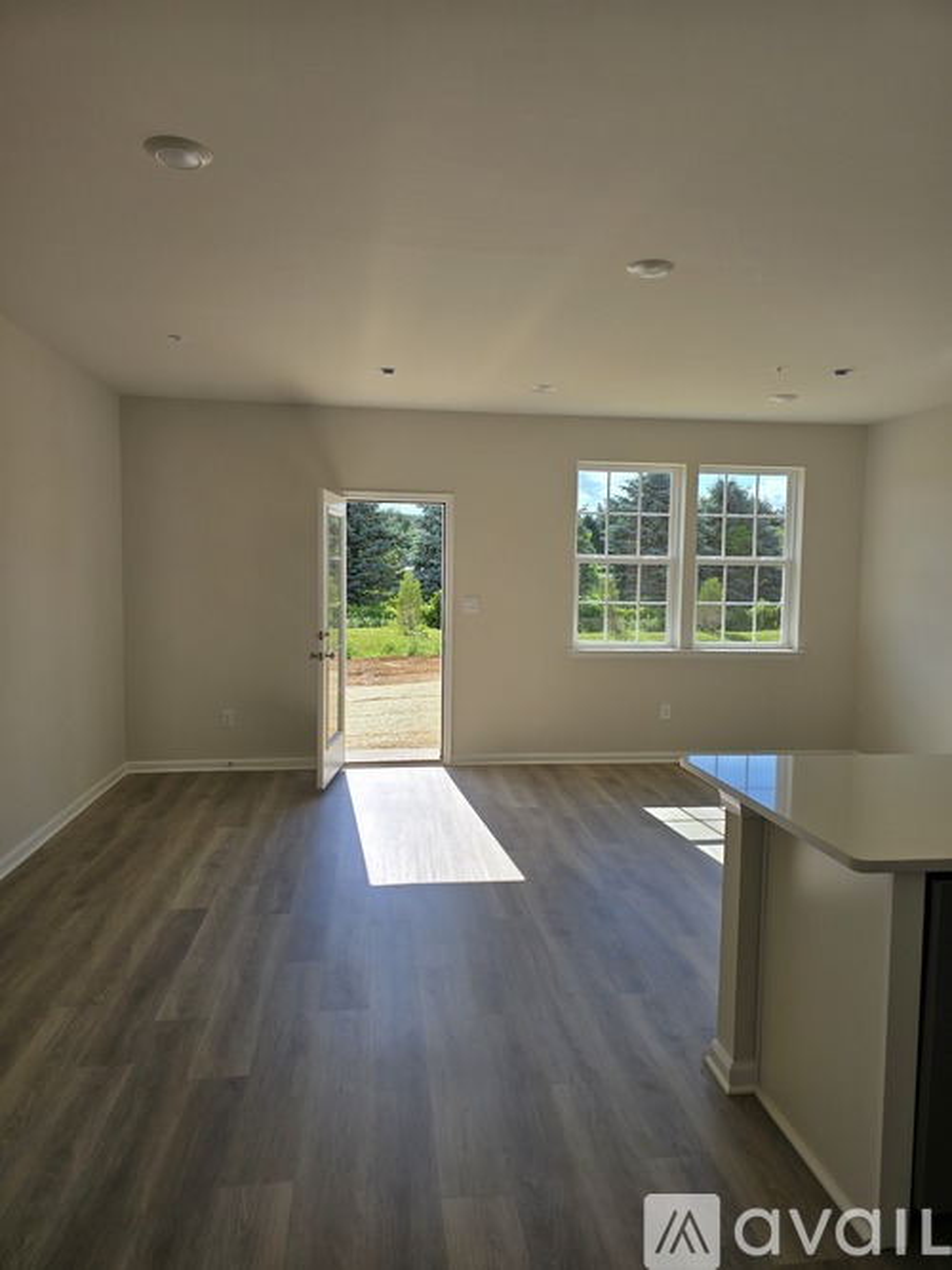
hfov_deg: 58.9
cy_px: 635
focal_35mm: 23
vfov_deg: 73.9
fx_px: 844
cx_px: 476
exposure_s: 1/551
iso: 12
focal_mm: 6.3
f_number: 1.7
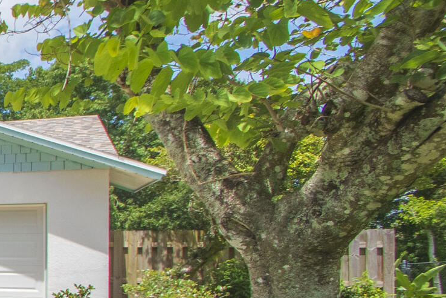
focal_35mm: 61
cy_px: 242
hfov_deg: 20.8
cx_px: -381
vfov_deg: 21.9
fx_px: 756
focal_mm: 10
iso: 320
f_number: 8
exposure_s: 1/800
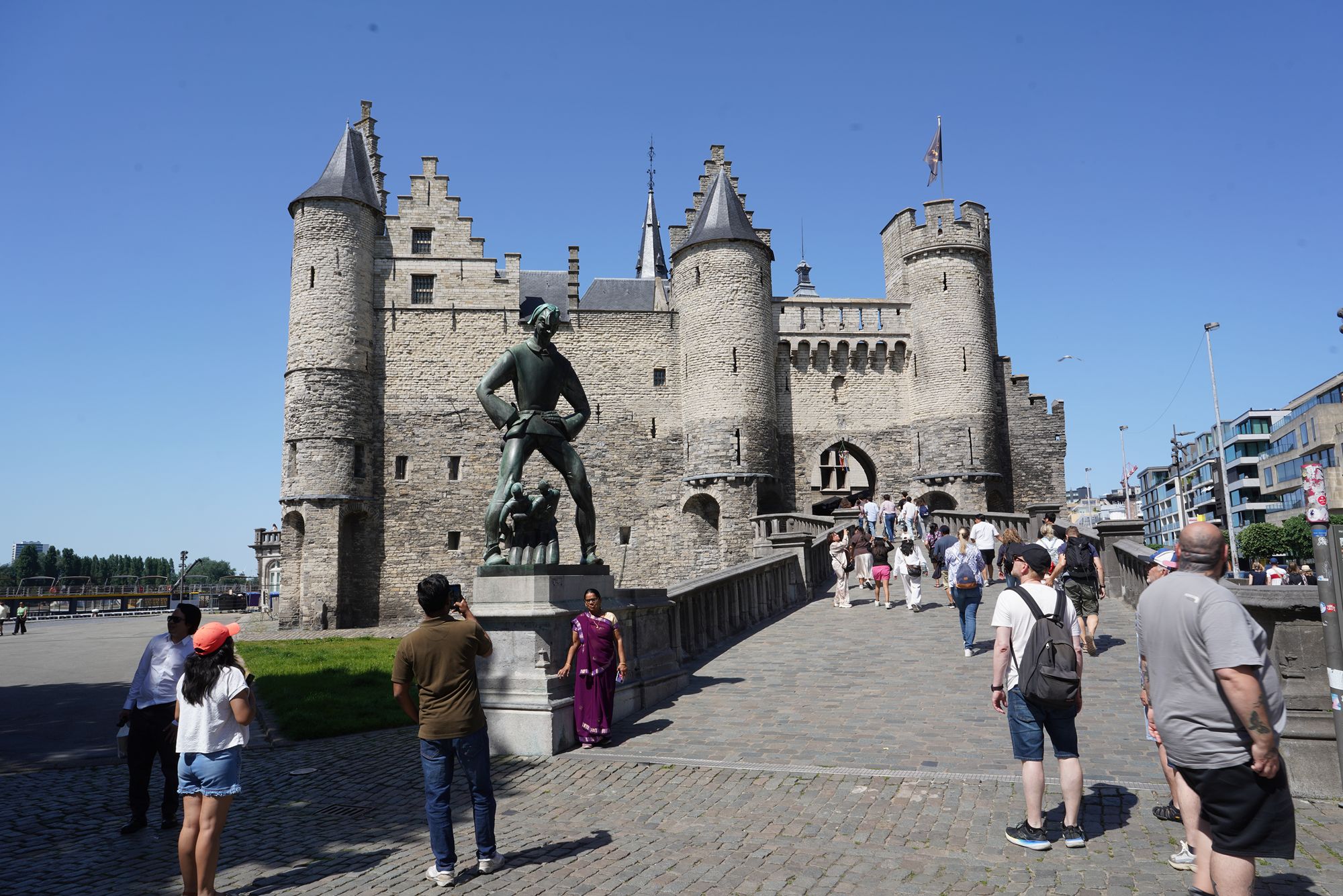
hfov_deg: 73.7
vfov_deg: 53.1
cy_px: 448
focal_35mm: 24
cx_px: 672
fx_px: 895
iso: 100
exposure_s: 1/100
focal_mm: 24
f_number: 14
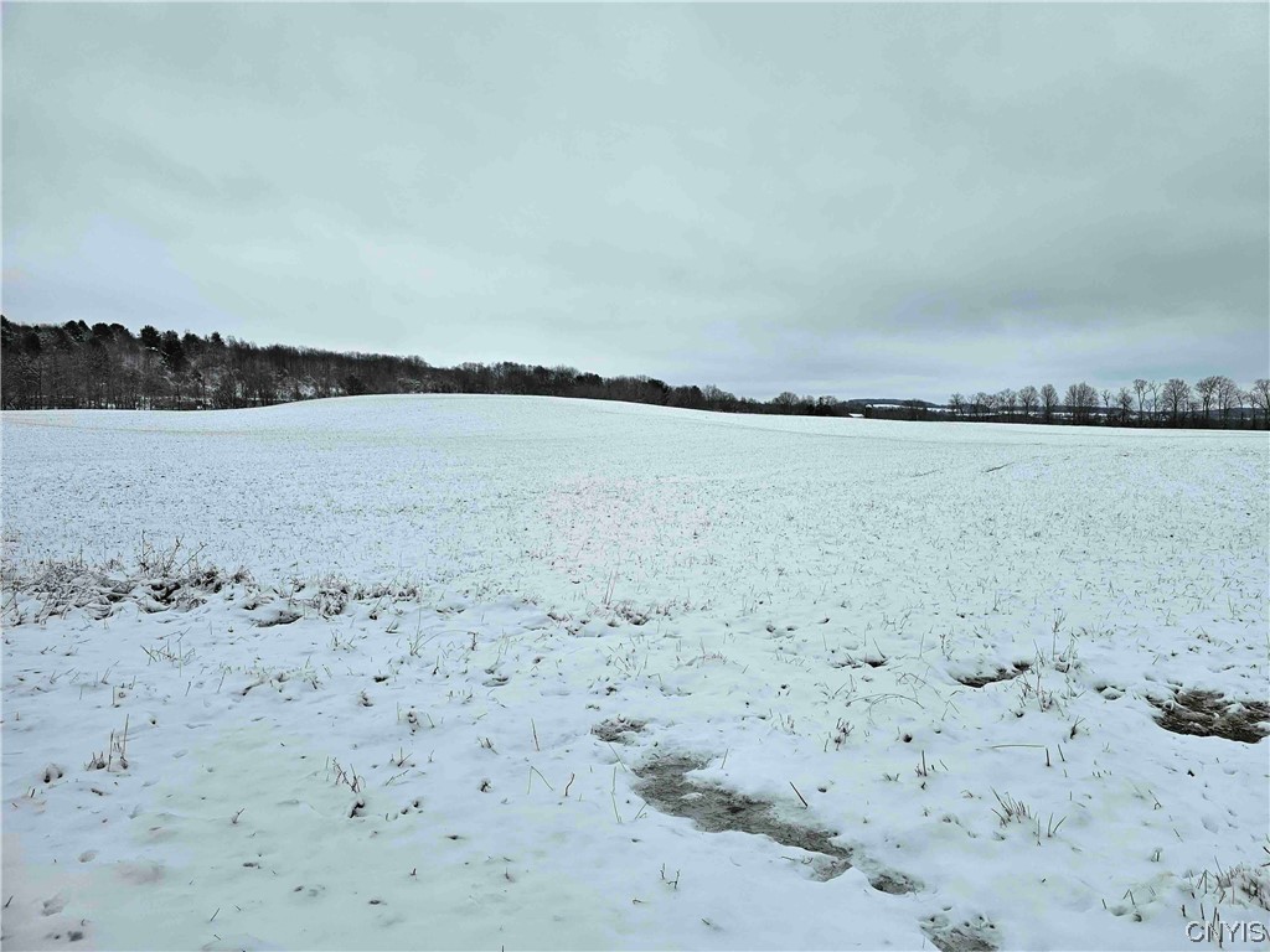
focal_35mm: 23
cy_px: 476
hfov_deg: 73.9
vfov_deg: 58.9
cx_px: 635
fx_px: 844
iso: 25
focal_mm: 6.3
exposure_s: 1/1019
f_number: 1.7
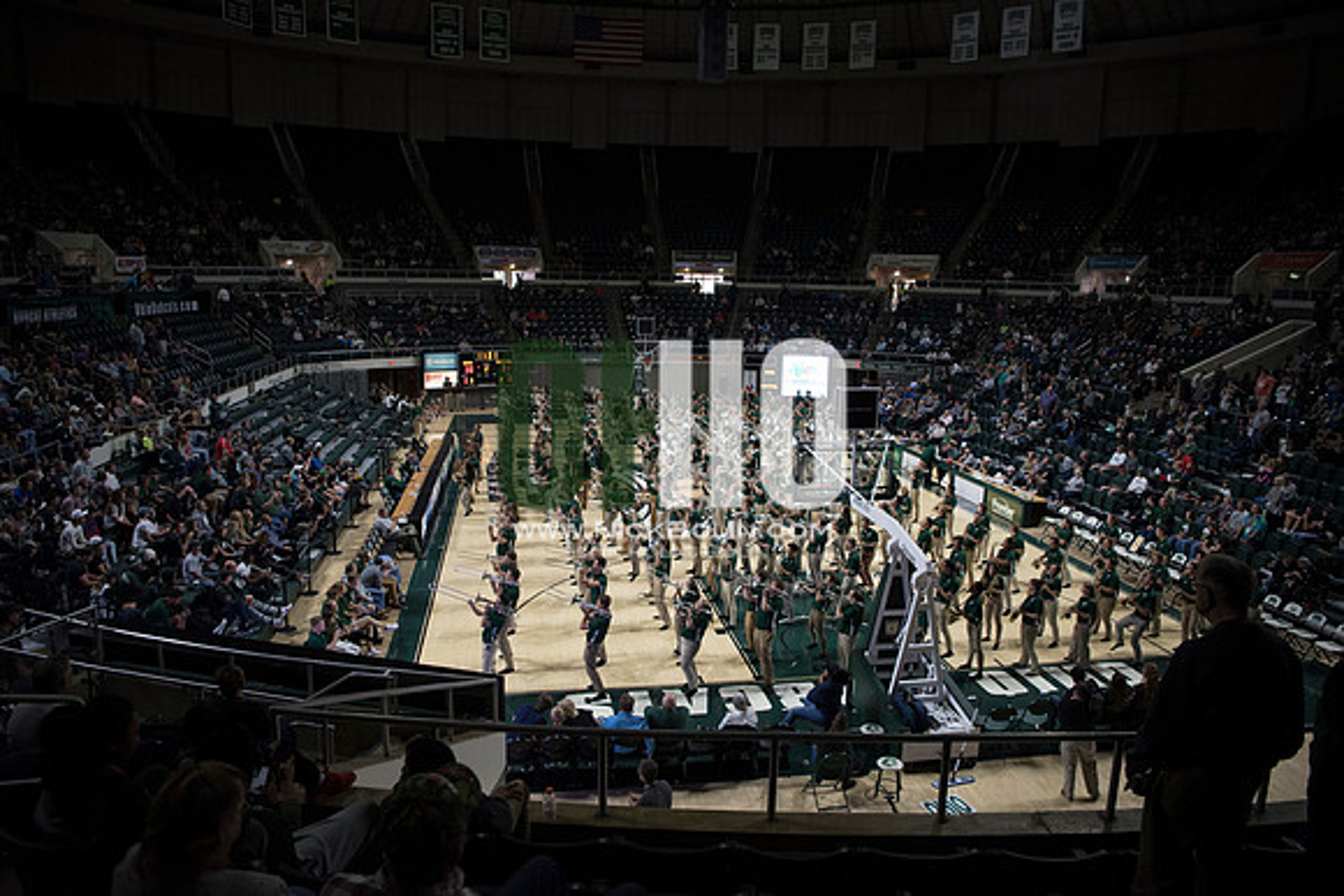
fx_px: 896
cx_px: 672
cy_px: 448
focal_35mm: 24
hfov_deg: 73.7
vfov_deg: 53.2
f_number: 2.8
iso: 2000
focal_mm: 24
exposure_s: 1/1000
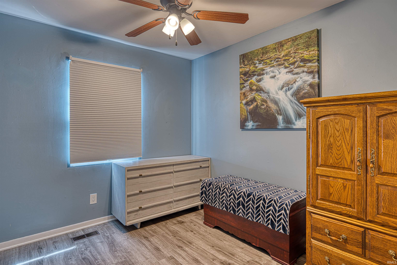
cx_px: 198
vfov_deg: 64.5
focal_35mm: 19
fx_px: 209
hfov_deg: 86.9
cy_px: 132
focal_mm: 19
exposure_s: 1/1.67
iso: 100
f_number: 5.6
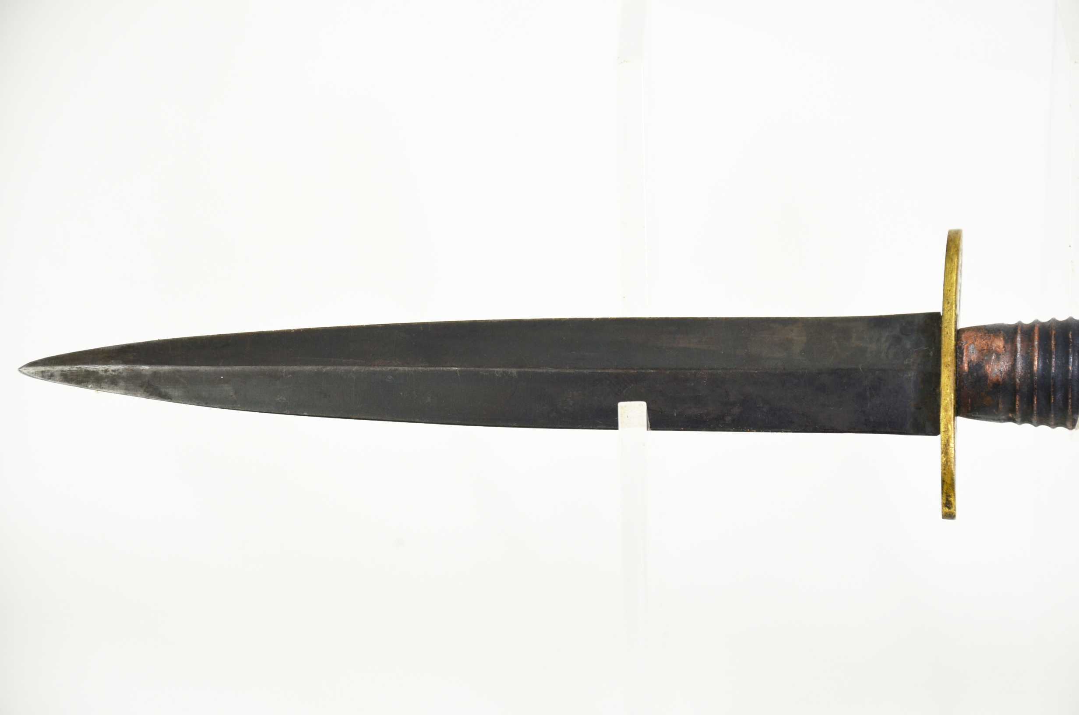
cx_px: 540
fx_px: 4711
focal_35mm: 158
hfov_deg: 13.1
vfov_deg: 8.7
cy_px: 358
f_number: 5.6
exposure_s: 1/250
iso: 450
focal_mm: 105
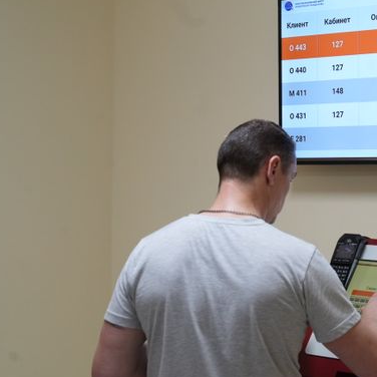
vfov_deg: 21.1
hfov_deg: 20.8
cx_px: 325
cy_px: 175
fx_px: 1010
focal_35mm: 82
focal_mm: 52
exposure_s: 1/100
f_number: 5.6
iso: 1600
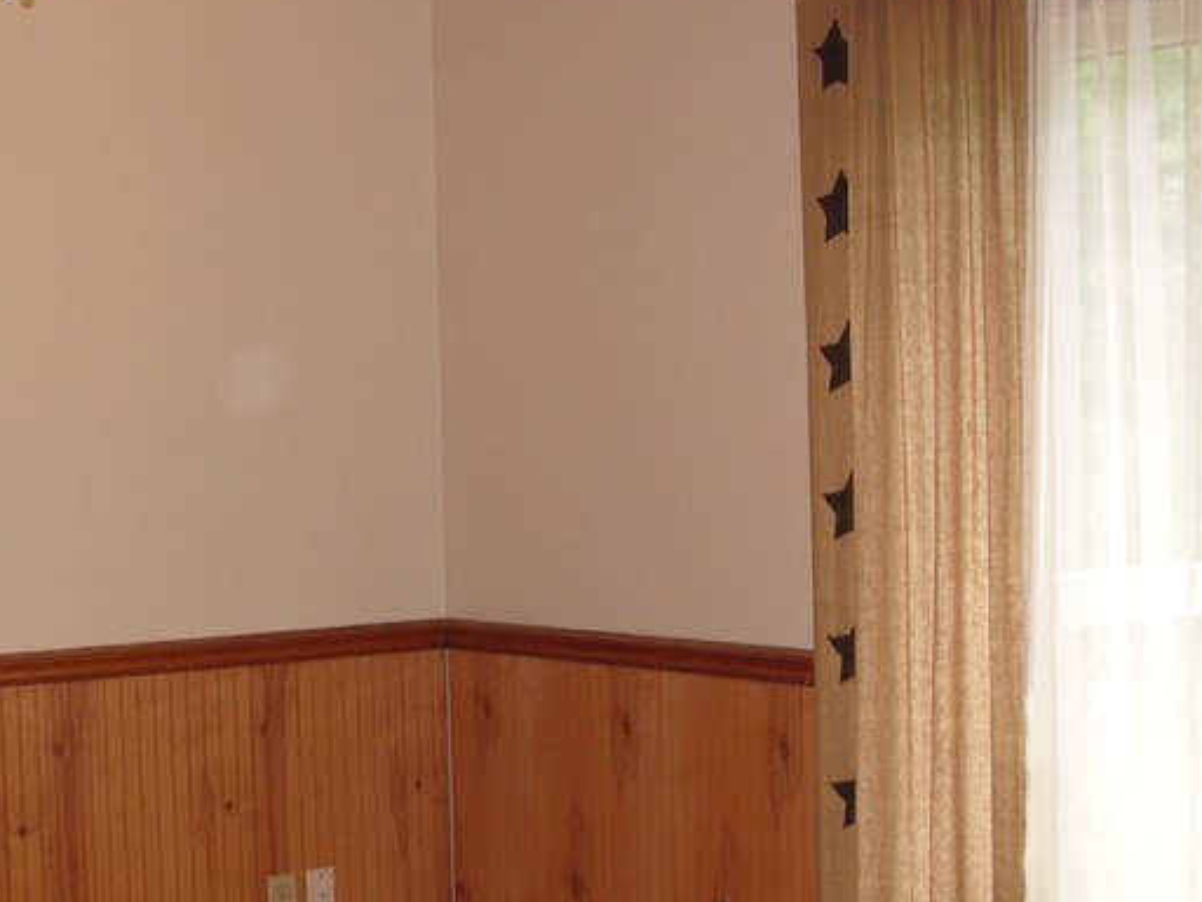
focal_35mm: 70
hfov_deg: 27.7
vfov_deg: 20.9
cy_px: 606
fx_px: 2431
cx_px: 467
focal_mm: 7.8
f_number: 2.8
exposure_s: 1/45
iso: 100
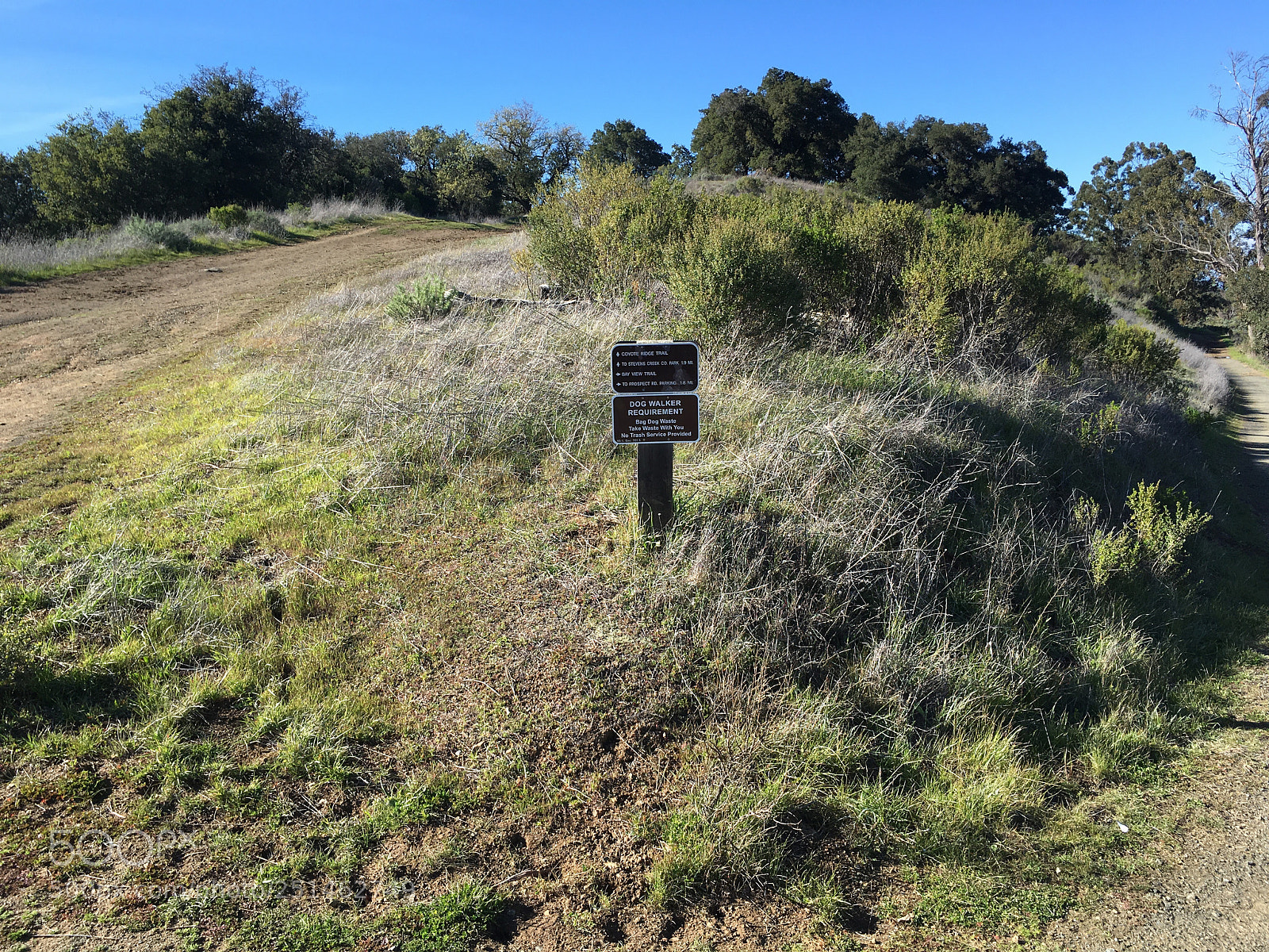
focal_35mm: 29
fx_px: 1063
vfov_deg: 48.2
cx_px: 634
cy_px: 476
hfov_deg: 61.7
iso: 25
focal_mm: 4.15
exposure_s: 1/818
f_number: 2.2
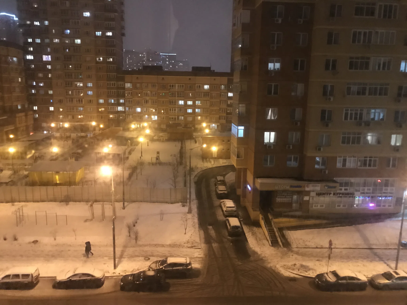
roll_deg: -2.7
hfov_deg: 63.4
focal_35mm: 28
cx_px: 204
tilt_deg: -9.3
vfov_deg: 49.7
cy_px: 152
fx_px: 329
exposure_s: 1/4
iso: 100
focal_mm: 3.99
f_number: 1.8
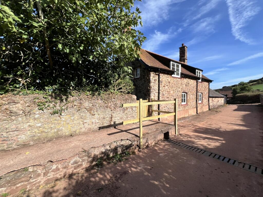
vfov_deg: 89.9
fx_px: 99
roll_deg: -0.2
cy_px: 98
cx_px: 132
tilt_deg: -1.3
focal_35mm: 13
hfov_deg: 106.2
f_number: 1.8
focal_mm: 1.57
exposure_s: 1/1575
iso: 32
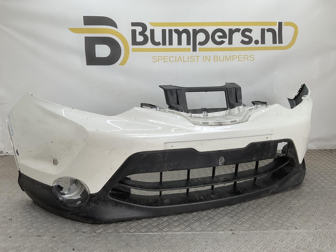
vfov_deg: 48.2
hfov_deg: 61.7
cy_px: 126
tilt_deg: -11.6
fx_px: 281
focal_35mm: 29
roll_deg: +0.3
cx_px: 168
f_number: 1.8
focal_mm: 3
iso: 16
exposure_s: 1/222
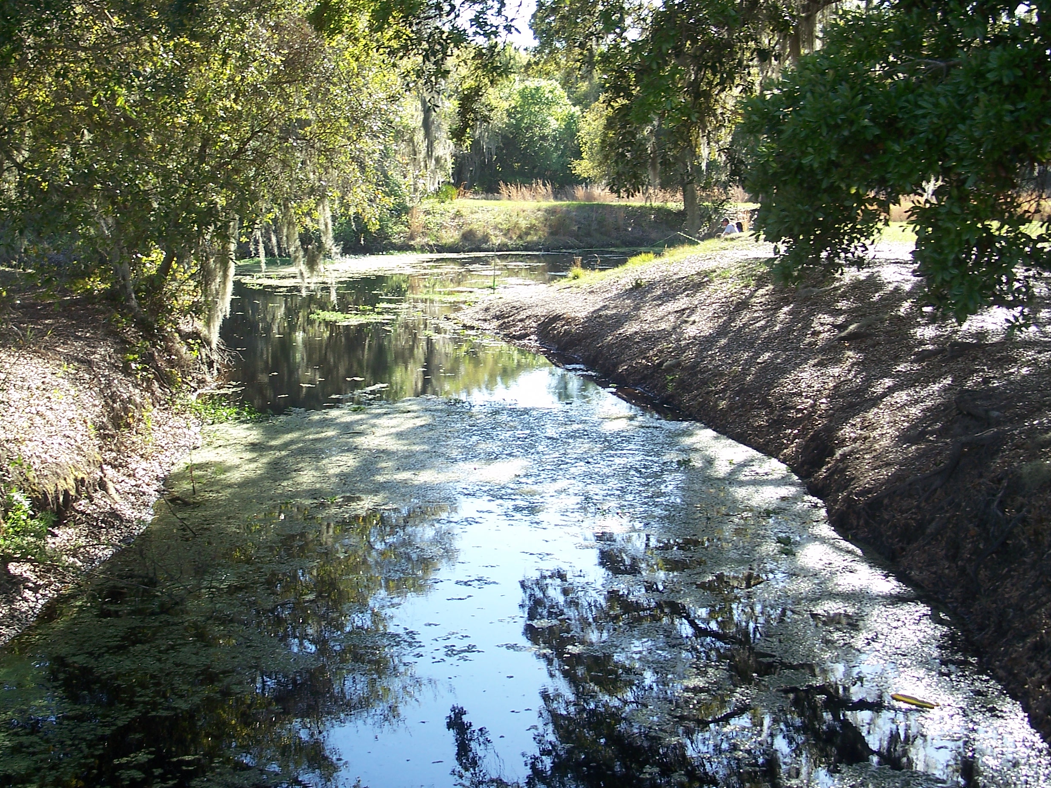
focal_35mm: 49
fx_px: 1488
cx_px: 412
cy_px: 351
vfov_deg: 29.6
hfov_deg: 38.7
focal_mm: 7.8
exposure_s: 1/160
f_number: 2.8
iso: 64
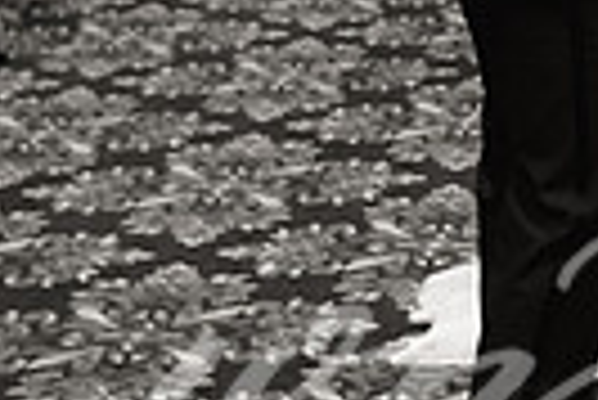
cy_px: -146
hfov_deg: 12.5
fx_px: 2544
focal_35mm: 153
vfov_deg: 8.8
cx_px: 1003
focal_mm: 35
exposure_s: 1/160
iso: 1600
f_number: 3.5
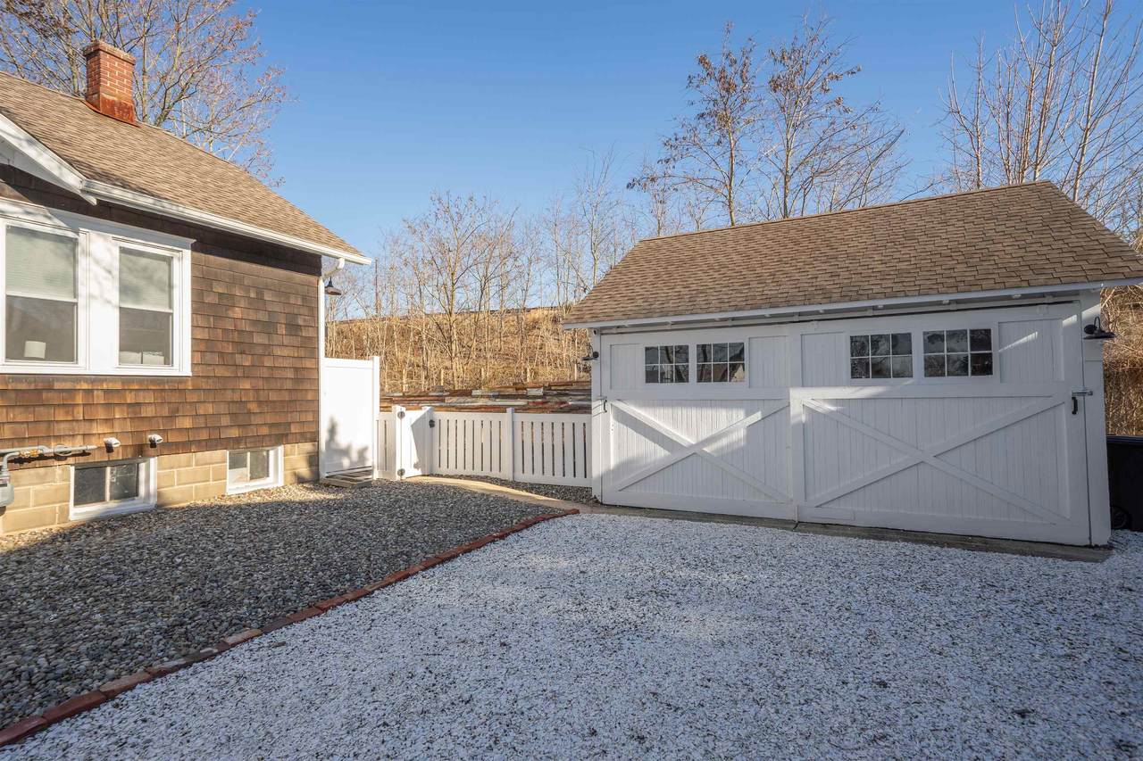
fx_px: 571
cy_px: 380
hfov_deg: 90.0
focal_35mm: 18
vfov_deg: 67.4
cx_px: 572
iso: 100
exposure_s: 1/160
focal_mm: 18
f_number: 7.1
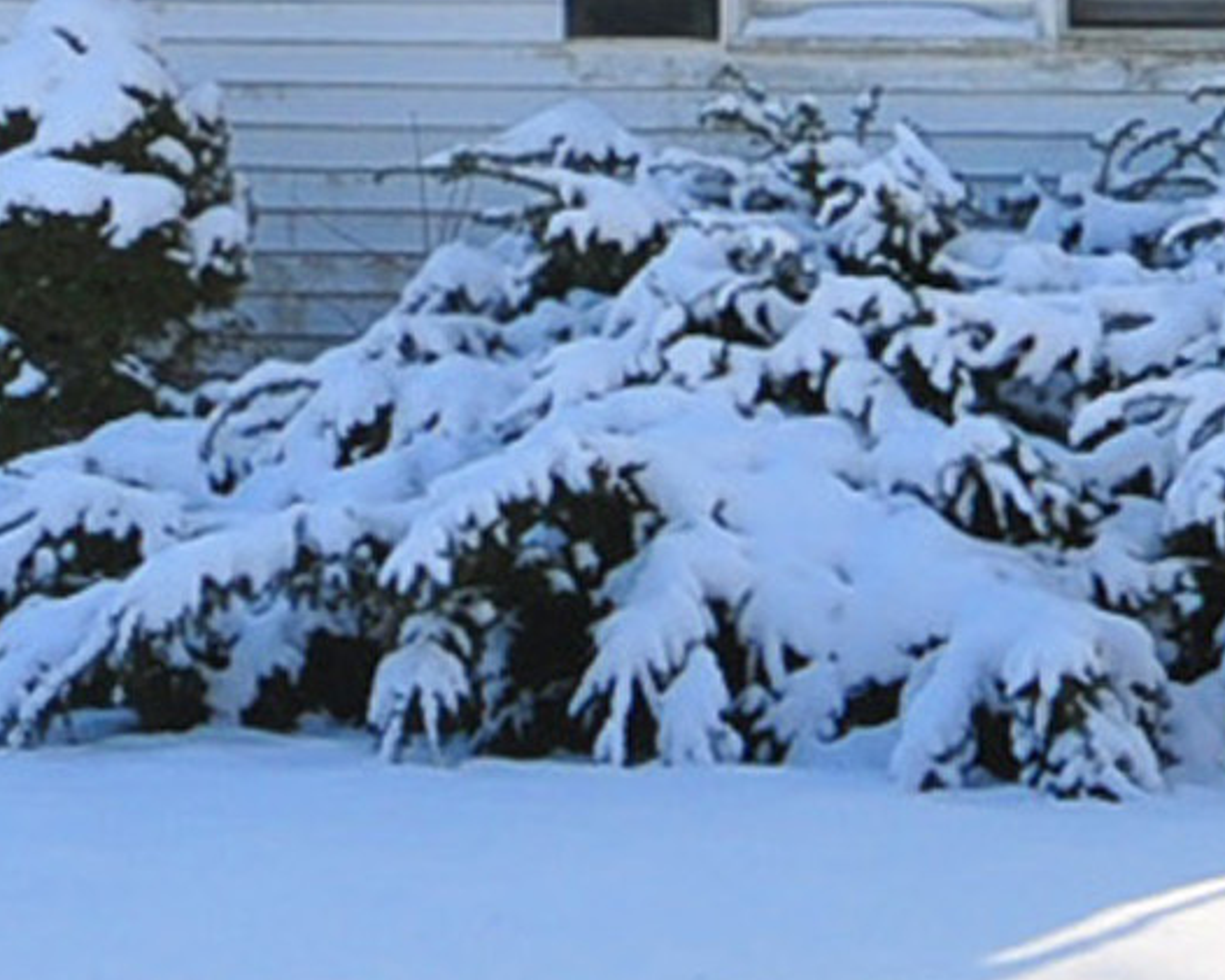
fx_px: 5621
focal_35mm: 155
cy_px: -481
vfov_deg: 9.7
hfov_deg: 12.2
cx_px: -95
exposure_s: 1/320
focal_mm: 20
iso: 200
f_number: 9
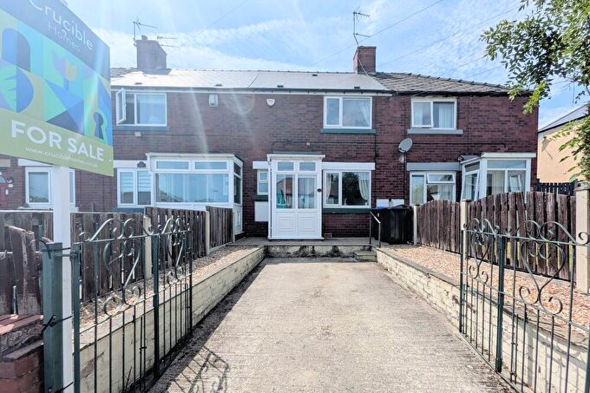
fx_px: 246
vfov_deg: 77.0
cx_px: 303
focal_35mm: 15
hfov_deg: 100.4
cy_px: 219
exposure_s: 1/2294
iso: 41
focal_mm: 1.85
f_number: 2.2
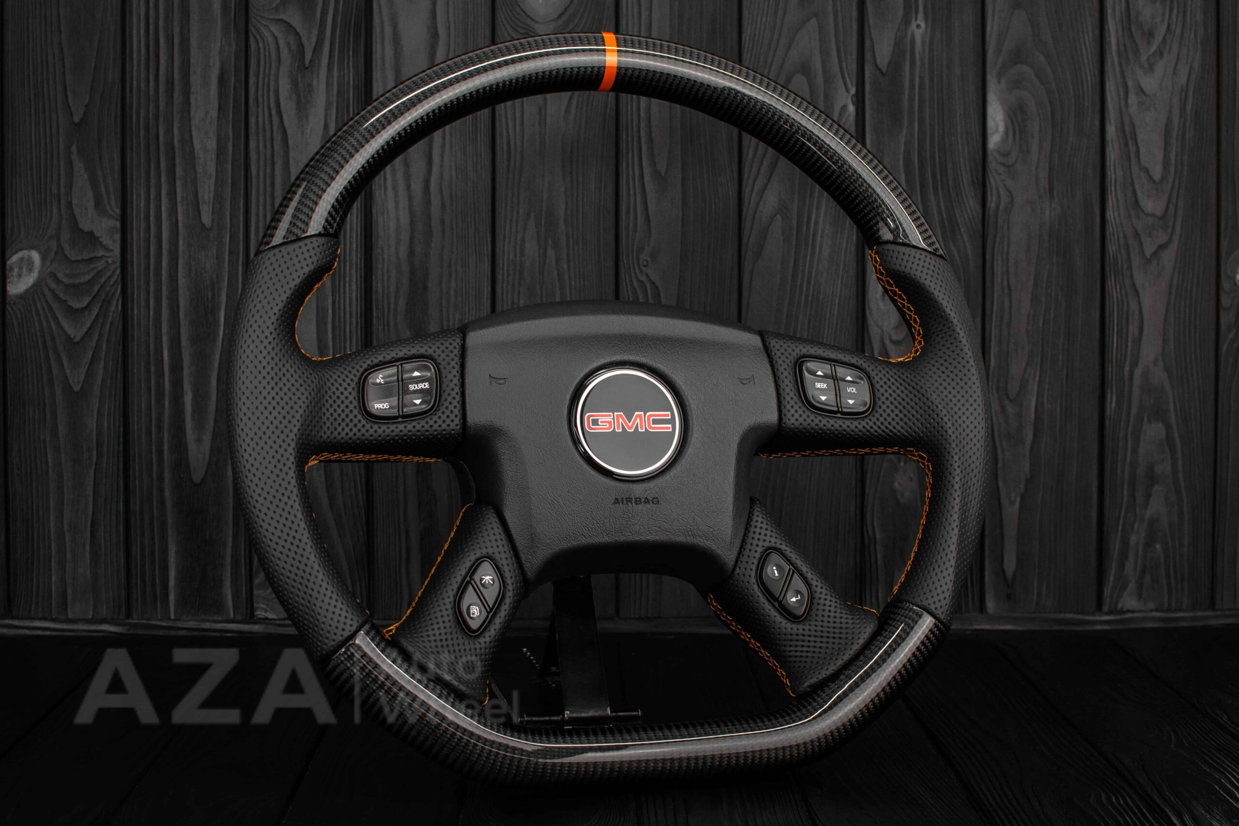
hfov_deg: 37.8
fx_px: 1807
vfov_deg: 25.8
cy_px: 413
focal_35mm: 52
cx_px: 620
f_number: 6.3
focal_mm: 35
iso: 500
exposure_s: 1/125
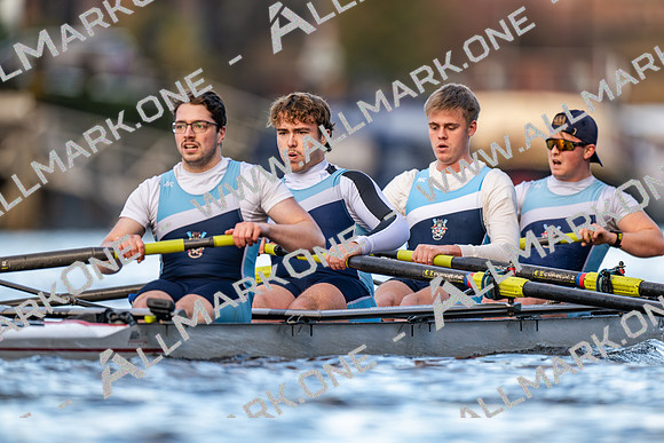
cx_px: 332
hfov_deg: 3.4
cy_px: 222
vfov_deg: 2.3
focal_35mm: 600
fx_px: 11069
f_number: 4
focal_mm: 600
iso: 1400
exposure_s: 1/2500
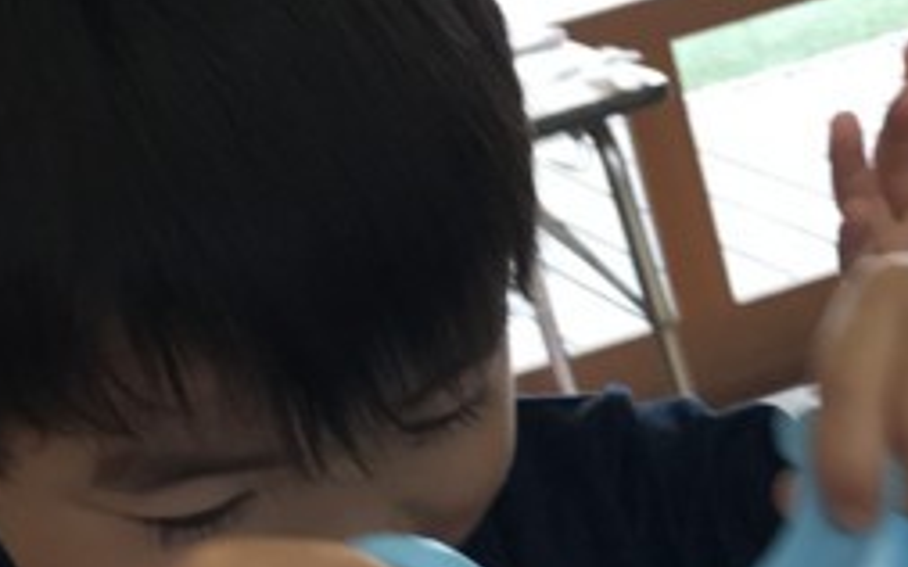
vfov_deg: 10.8
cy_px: 545
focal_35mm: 120
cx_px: 919
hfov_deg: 17.0
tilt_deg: -18.0
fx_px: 2969
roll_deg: +13.6
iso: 25
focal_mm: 3.99
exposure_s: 1/60
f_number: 1.8
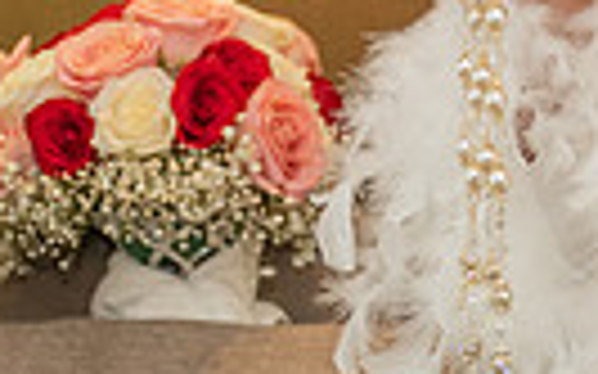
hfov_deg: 11.4
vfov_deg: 7.5
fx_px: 2818
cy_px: -34
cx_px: 1025
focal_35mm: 173
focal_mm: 39
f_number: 2.8
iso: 800
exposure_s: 1/200
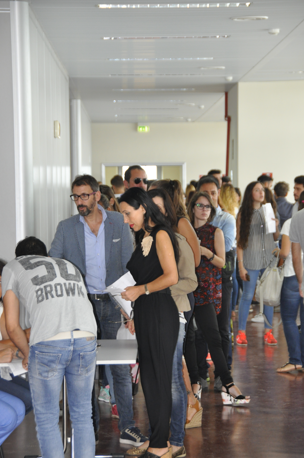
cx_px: 152
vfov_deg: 16.7
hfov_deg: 11.1
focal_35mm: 123
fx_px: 1562
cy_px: 229
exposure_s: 1/60
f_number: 5
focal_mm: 82
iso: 1000
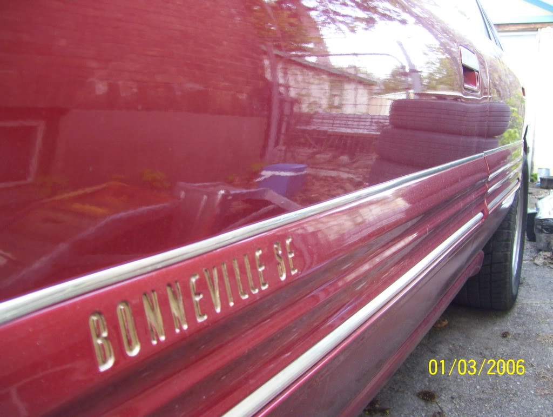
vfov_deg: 39.7
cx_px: 276
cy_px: 208
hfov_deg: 51.3
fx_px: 576
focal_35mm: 36
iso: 160
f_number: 2.7
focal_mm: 6
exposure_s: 1/20
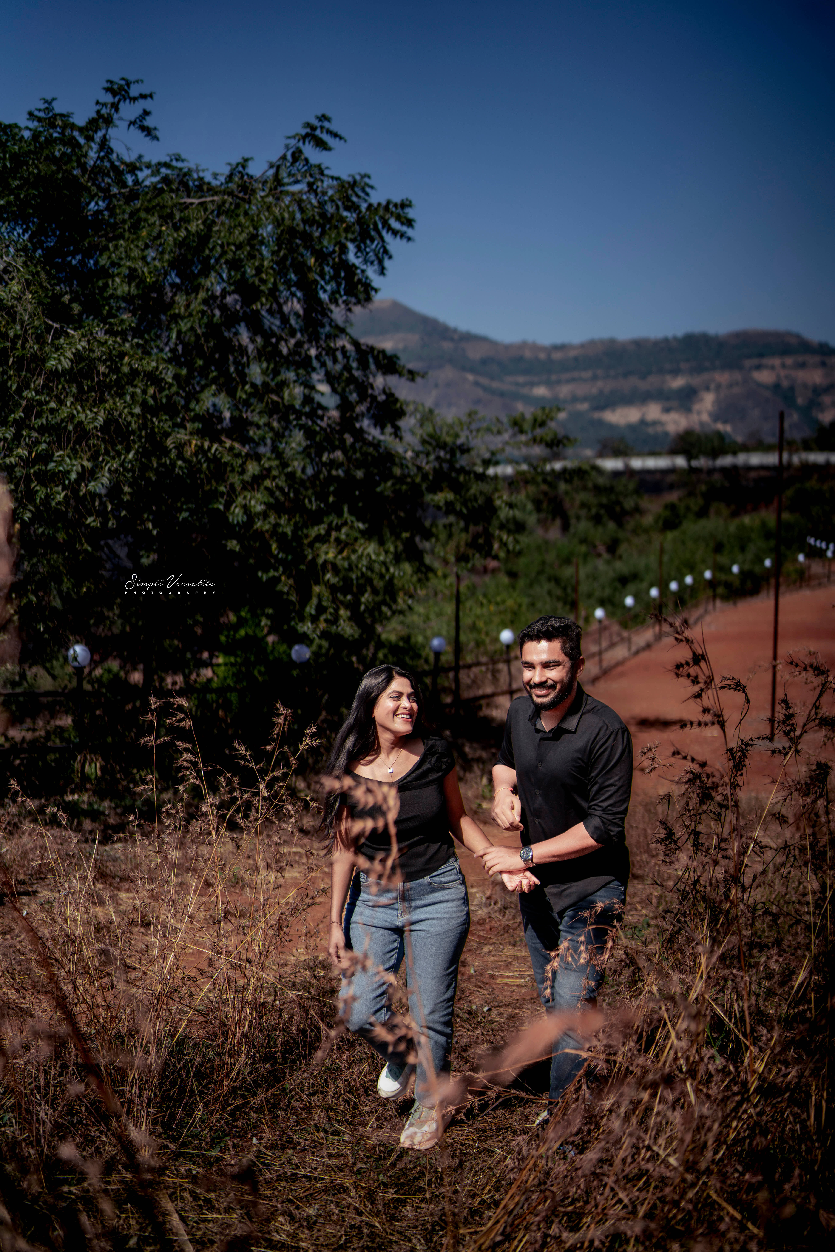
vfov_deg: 54.4
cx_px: 418
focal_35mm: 35
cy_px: 626
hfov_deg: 37.9
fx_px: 1217
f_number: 1.4
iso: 64
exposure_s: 1/8000
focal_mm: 35
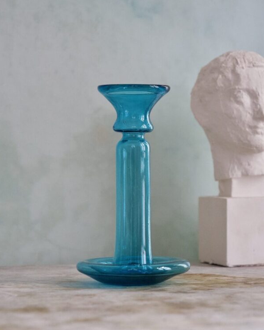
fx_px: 1065
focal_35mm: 109
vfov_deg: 17.6
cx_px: 132
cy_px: 167
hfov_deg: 14.1
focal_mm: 52
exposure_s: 1/80
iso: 3200
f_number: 4
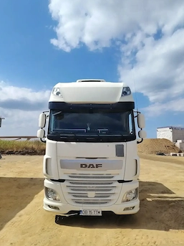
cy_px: 118
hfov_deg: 49.7
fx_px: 199
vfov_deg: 63.4
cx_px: 85
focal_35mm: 28
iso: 100
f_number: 1.75
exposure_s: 1/1301
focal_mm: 5.25
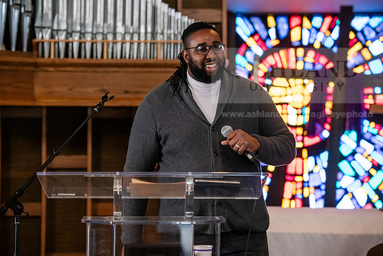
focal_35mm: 125
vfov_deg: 11.0
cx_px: 192
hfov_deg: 16.4
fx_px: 1330
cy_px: 128
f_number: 4
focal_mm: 125
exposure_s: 1/200
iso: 2000
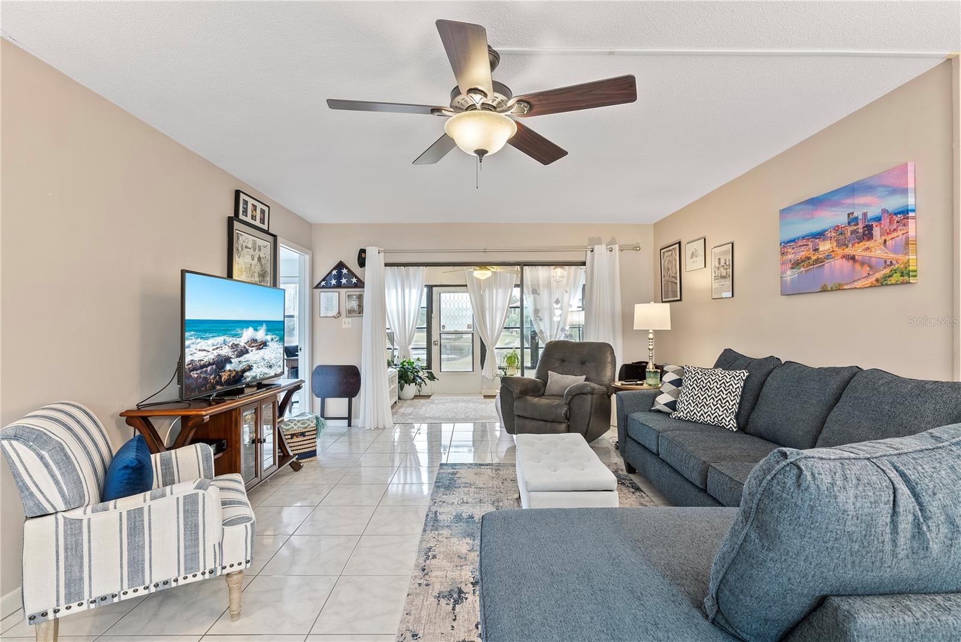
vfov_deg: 73.8
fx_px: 427
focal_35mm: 16
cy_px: 321
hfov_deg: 96.7
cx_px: 480
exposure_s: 1/1.25
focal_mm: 16
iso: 400
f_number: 8
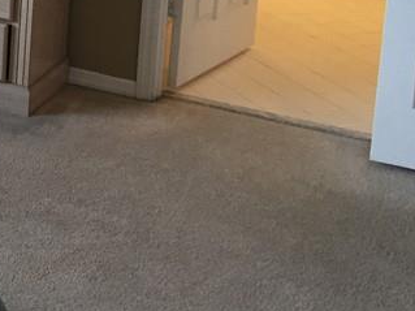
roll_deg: -2.6
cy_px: -143
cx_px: -144
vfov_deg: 14.8
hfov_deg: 19.3
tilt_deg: -8.0
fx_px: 1115
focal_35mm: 93
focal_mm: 4.15
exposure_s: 1/30
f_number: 2.2
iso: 50
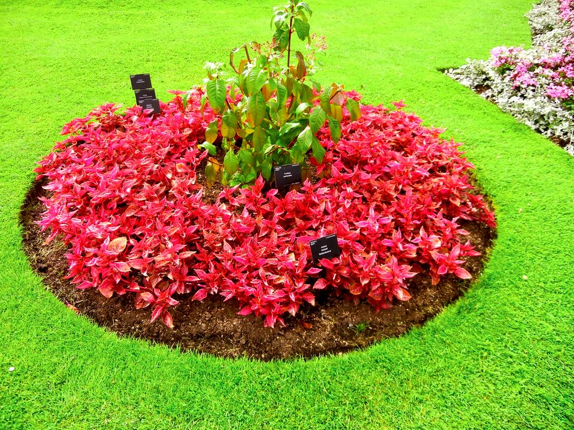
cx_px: 287
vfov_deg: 46.8
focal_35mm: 30
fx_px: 497
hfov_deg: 60.0
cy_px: 215
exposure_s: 1/396
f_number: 3.5
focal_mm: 5.4
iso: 160
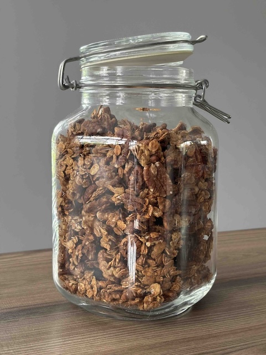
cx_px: 133
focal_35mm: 52
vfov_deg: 36.8
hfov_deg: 28.0
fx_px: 533
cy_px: 178
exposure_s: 1/46
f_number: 1.6
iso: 160
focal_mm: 5.96
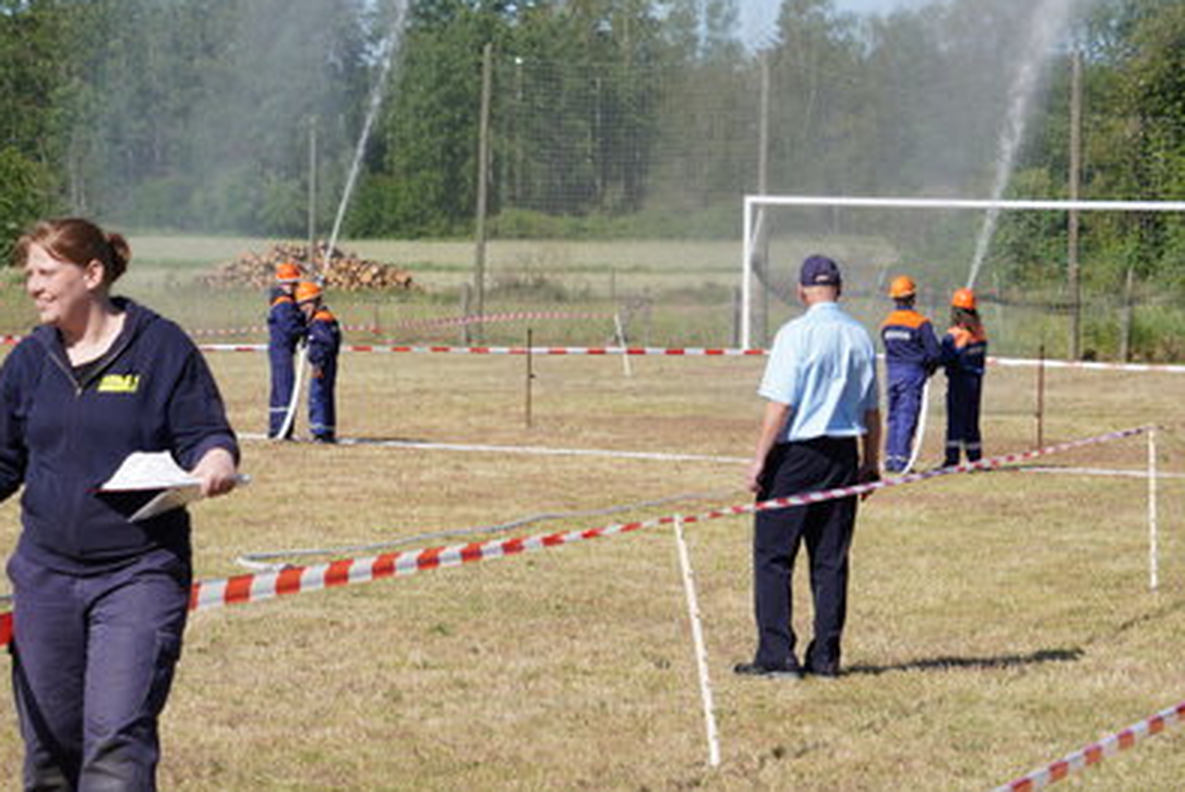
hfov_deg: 12.1
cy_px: 394
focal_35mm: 170
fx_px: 5600
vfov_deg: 8.1
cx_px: 588
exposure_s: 1/320
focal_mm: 112
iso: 100
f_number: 7.1
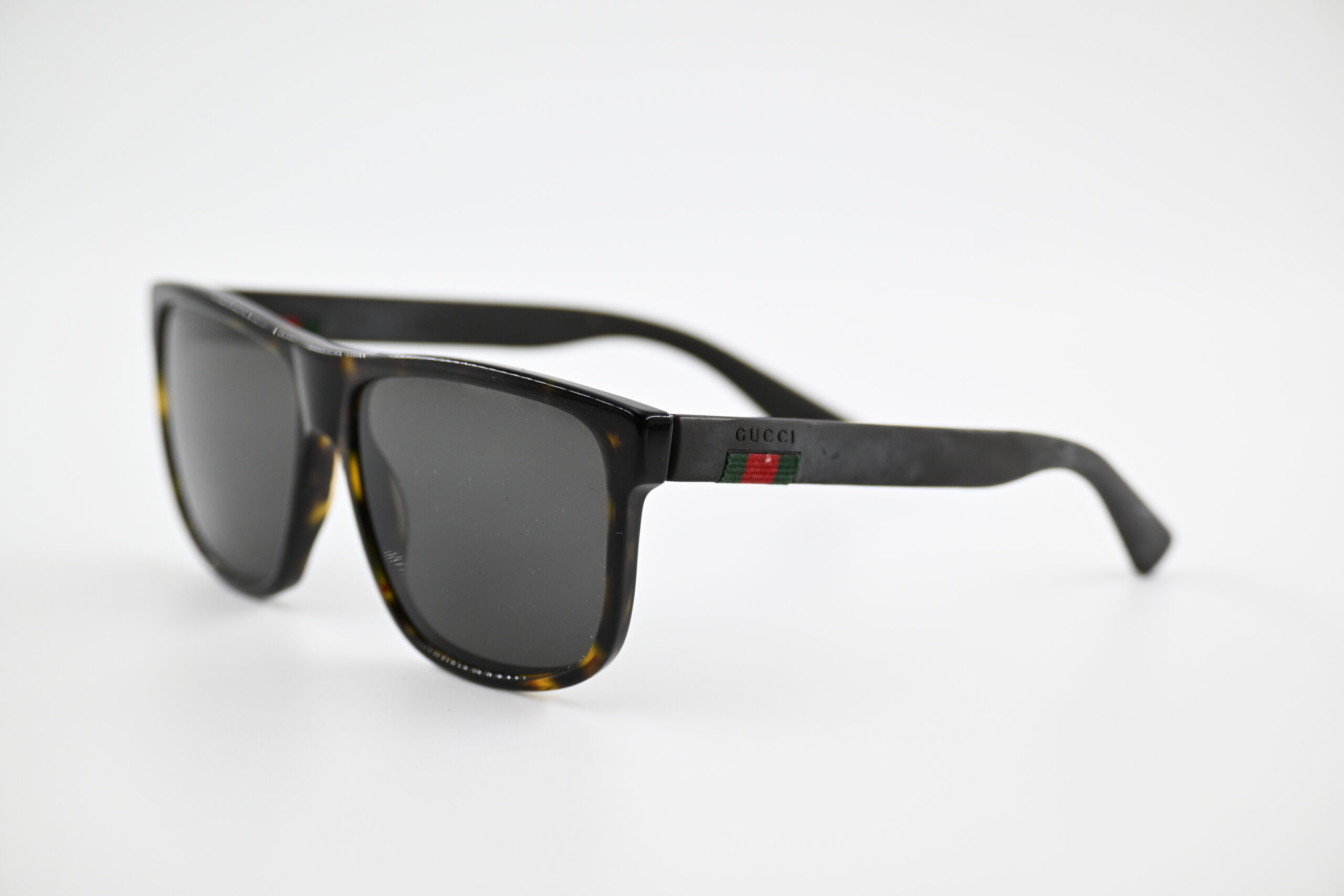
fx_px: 3808
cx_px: 672
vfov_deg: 13.4
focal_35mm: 102
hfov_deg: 20.0
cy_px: 448
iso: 400
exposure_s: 1/400
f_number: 4.8
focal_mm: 68
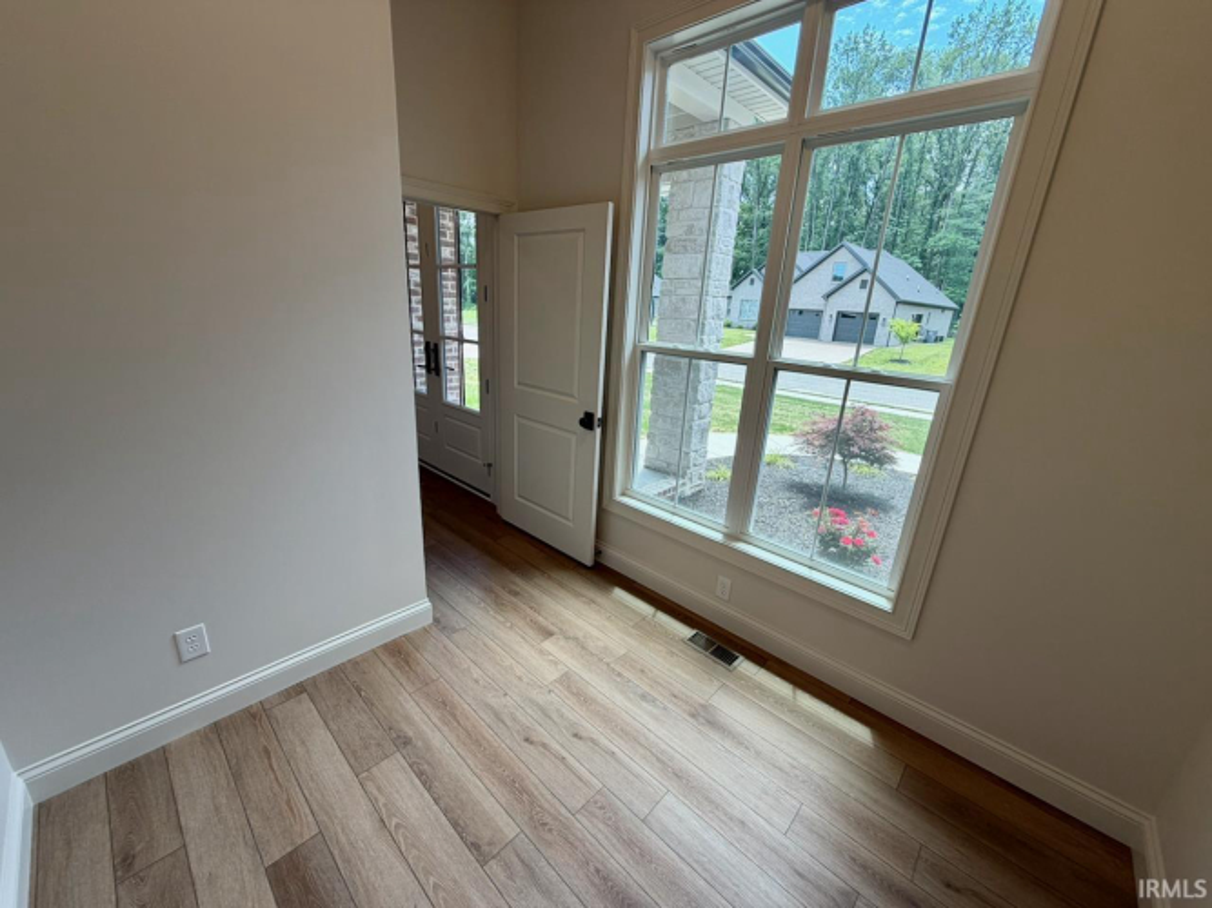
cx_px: 606
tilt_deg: -17.0
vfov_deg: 85.7
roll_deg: -2.8
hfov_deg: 102.1
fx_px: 490
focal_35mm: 14
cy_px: 454
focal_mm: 2.22
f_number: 2.2
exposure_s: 1/120
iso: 50
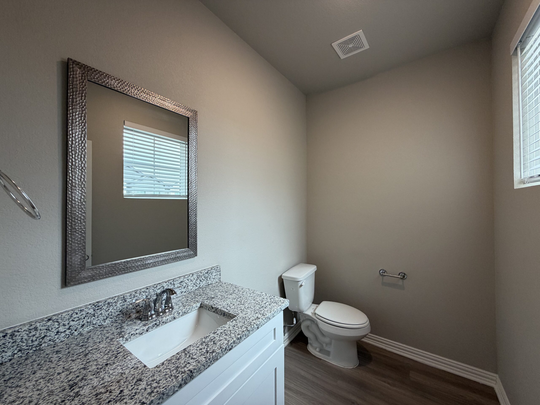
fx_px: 218
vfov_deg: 85.7
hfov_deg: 102.1
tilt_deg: +0.1
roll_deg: +0.8
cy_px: 202
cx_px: 270
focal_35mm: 14
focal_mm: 2.22
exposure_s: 1/120
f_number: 2.2
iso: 160
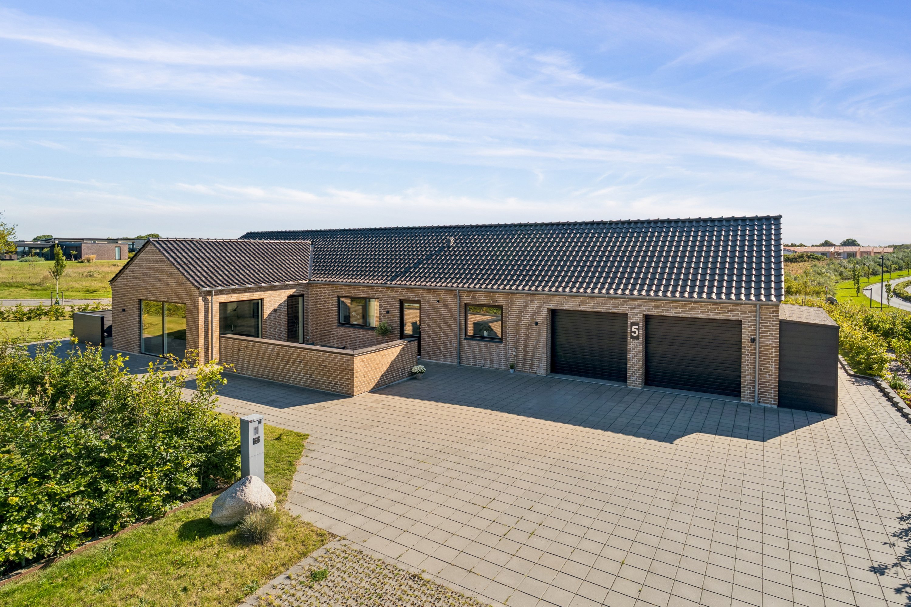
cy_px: 304
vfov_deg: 61.9
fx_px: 506
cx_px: 456
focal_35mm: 20
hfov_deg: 84.0
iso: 200
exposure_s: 1/400
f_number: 8
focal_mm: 20
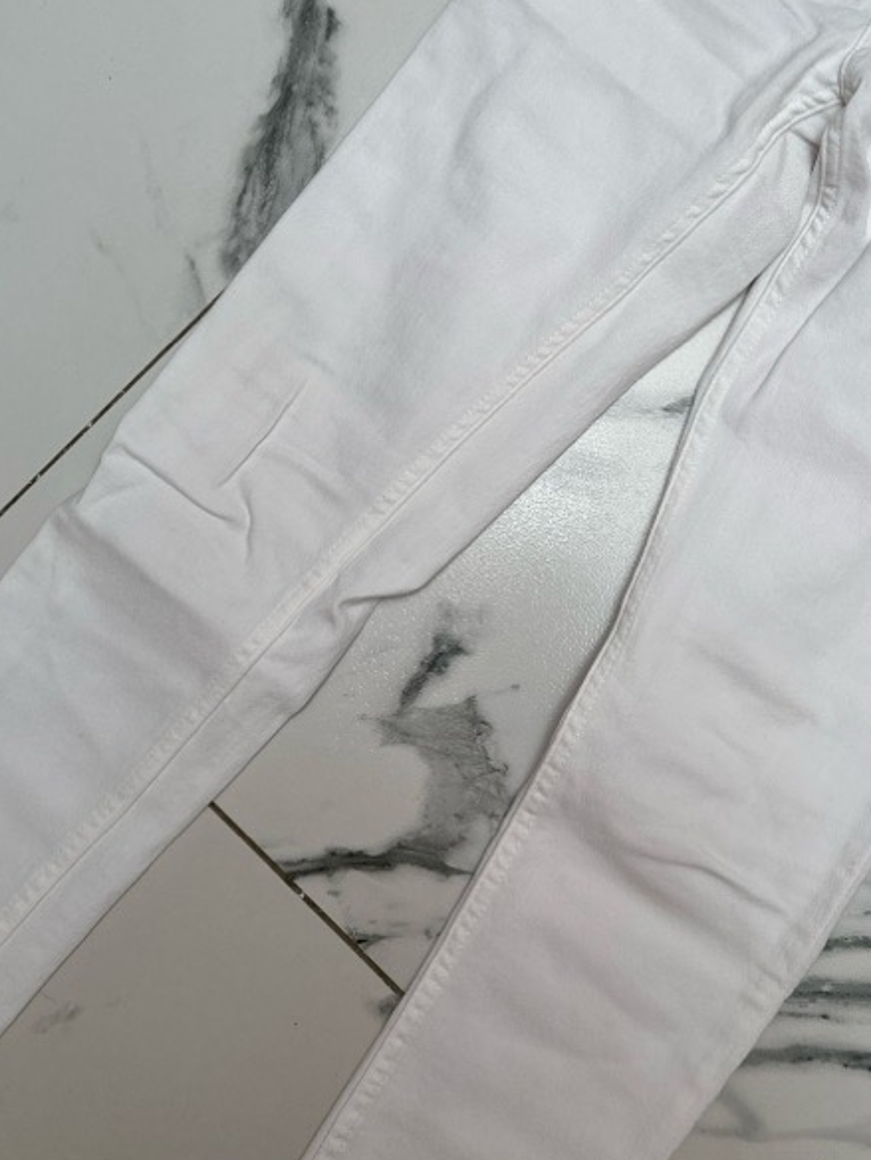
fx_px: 1375
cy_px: 466
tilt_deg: -85.3
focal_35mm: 41
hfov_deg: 34.9
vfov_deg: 45.5
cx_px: 571
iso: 64
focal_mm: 6.86
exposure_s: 1/121
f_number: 1.78
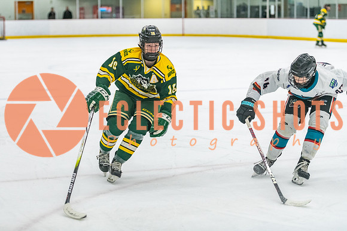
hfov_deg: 19.1
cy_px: 105
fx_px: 1029
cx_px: 158
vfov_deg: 12.8
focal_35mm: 107
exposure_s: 1/800
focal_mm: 98
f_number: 2.8
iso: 4000
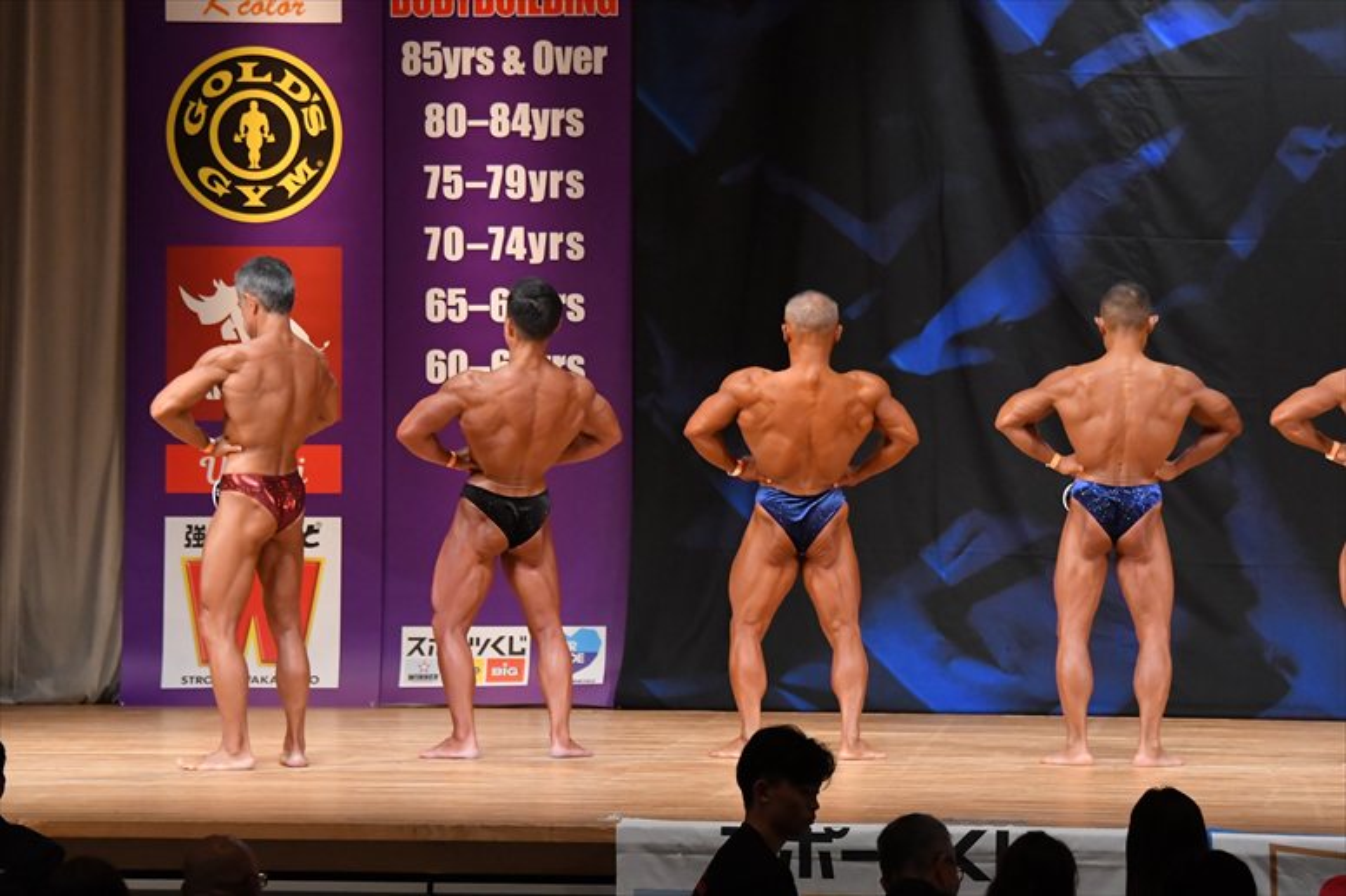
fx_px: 6839
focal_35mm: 183
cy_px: 448
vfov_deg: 7.5
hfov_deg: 11.2
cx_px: 673
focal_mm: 122
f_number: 5.6
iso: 5000
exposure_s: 1/400
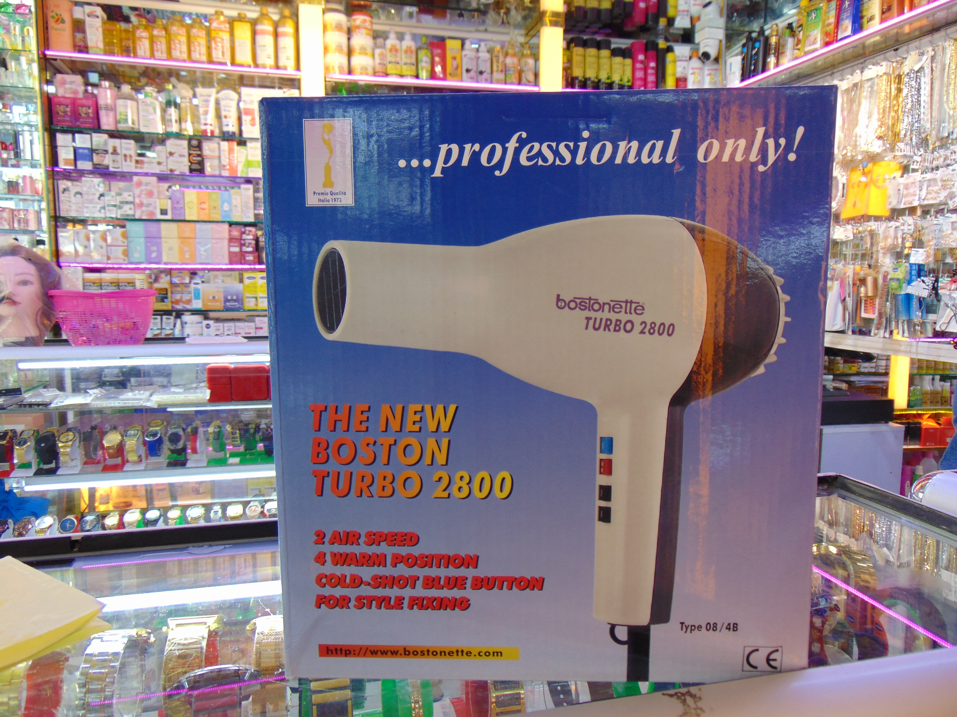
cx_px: 478
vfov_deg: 54.9
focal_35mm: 25
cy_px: 358
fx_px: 691
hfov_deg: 69.4
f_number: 3
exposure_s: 1/60
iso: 80
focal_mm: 4.5
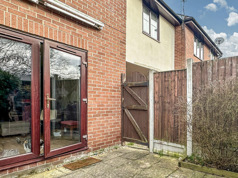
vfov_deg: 58.0
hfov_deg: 72.7
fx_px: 158
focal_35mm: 23
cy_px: 114
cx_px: 148
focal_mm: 2.22
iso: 40
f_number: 2.2
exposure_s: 1/326
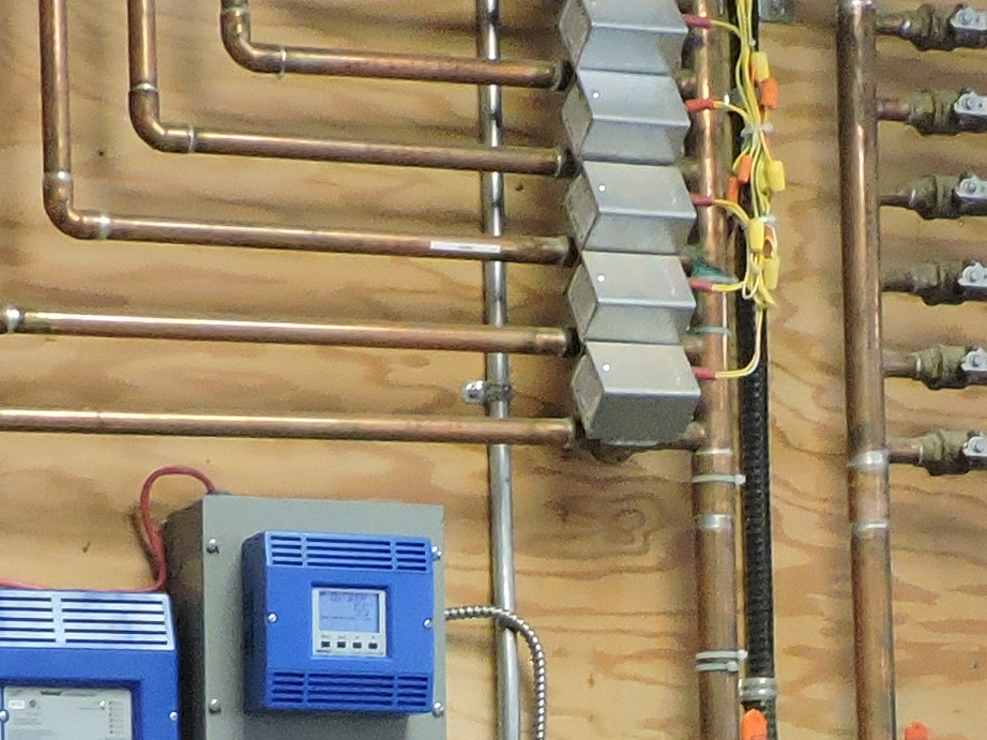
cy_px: 888
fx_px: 3421
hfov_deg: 16.4
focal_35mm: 120
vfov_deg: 12.1
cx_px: 712
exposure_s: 1/20
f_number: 3
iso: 400
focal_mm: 4.3
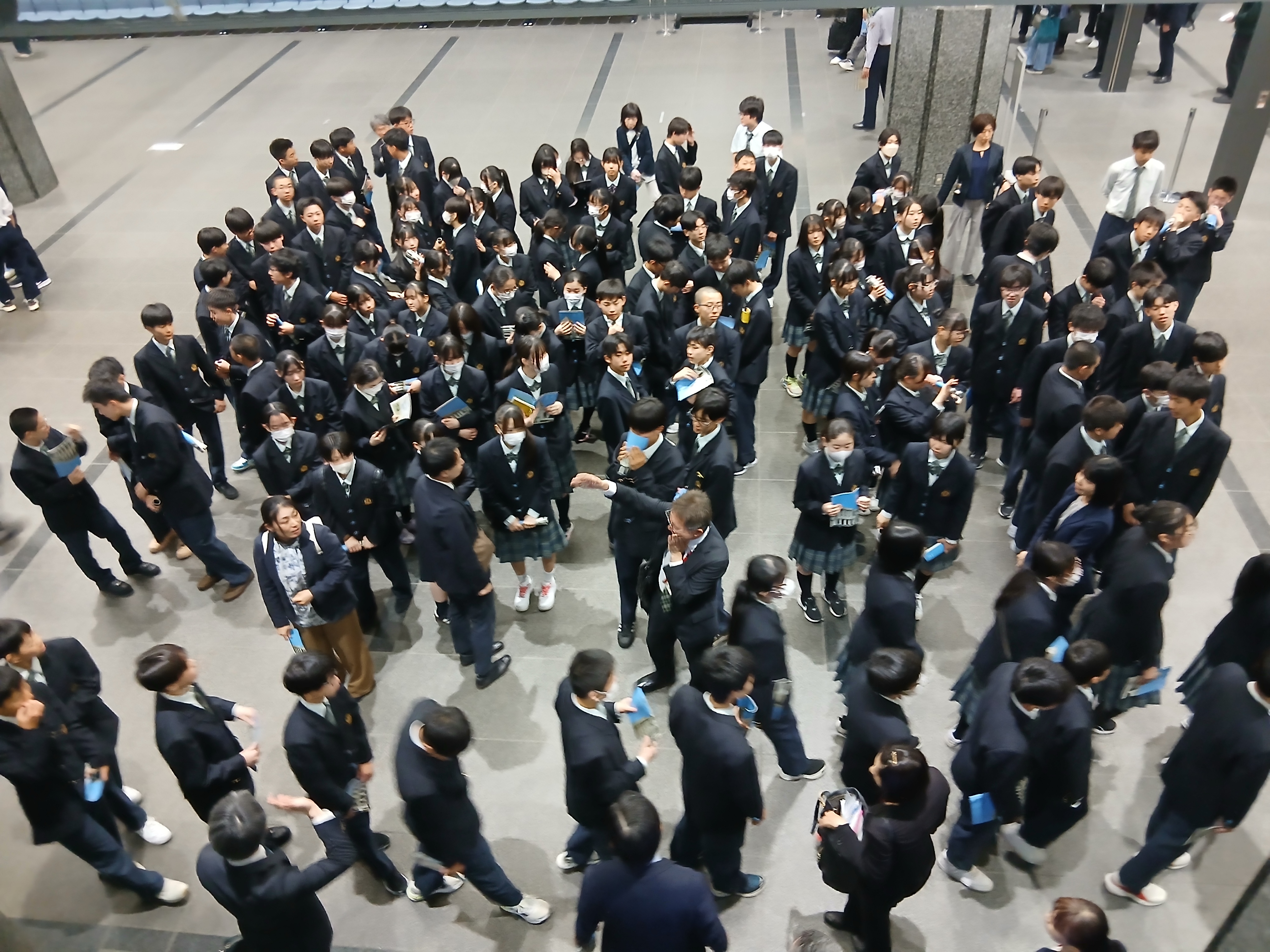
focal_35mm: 26
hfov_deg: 67.3
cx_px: 635
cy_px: 476
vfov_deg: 53.1
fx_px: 954
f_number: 1.8
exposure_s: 1/25
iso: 320
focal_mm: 3.86
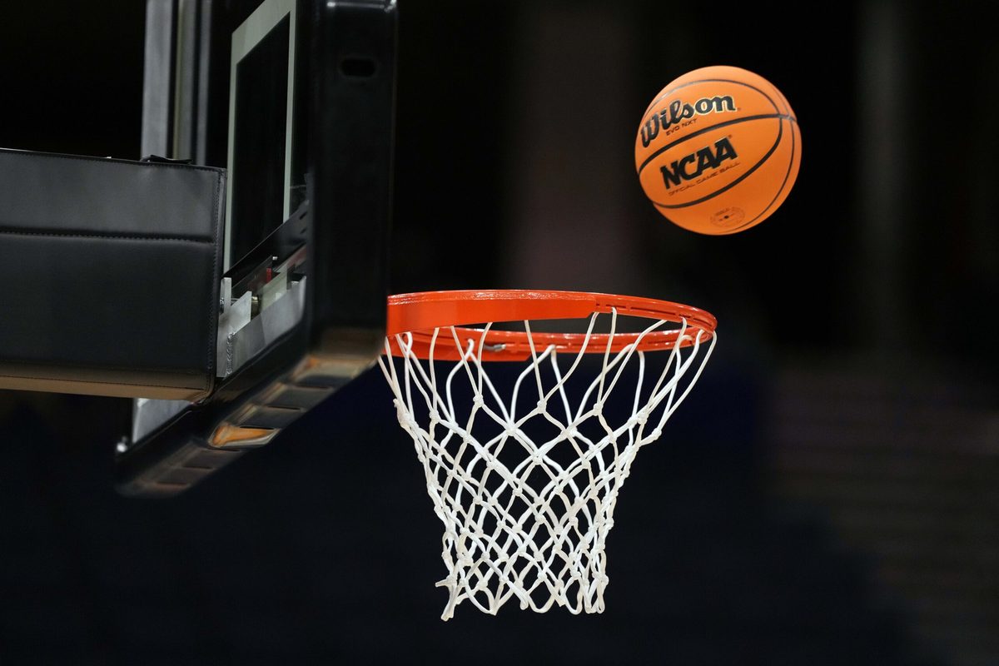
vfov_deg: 4.6
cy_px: 333
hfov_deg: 6.9
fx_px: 8324
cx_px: 500
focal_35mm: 300
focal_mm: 300
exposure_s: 1/2000
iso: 5000
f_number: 2.8
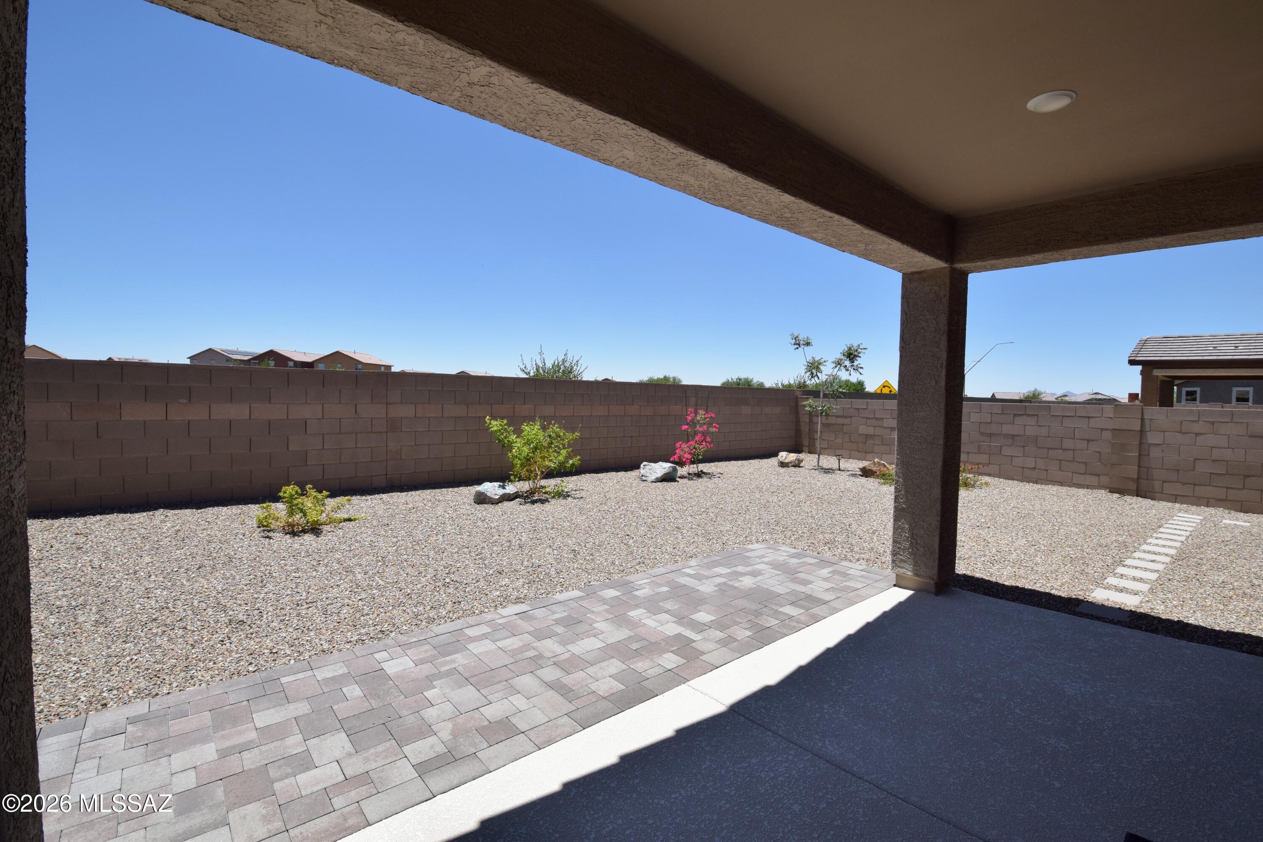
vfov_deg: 77.3
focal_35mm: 15
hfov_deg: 100.4
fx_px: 526
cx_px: 632
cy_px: 421
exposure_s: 1/800
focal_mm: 10
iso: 400
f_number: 9
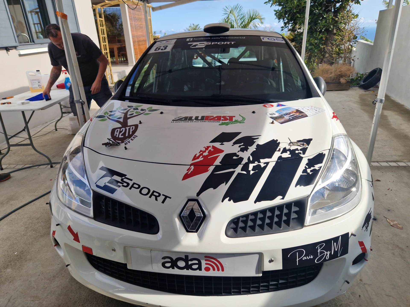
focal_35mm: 23
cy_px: 154
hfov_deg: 73.9
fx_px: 272
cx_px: 205
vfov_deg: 58.9
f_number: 1.8
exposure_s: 1/6250
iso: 50
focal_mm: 5.4
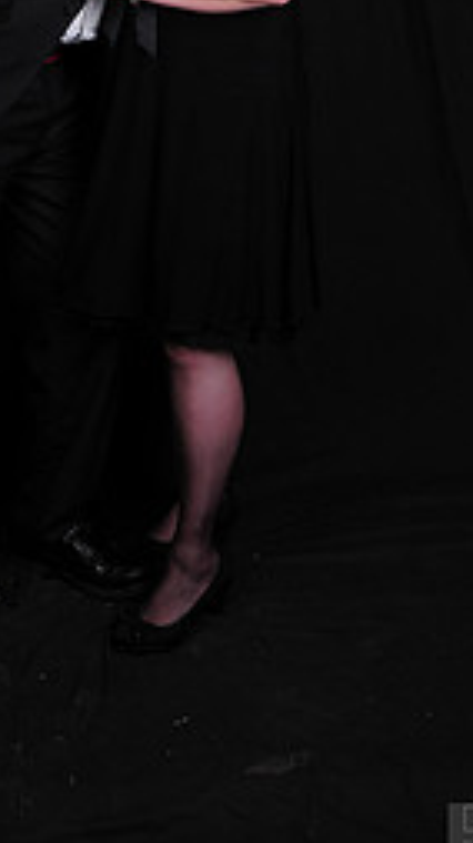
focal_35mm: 67
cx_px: 135
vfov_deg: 30.2
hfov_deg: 17.9
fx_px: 1496
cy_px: 103
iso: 200
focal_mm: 24
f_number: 8
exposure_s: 1/125
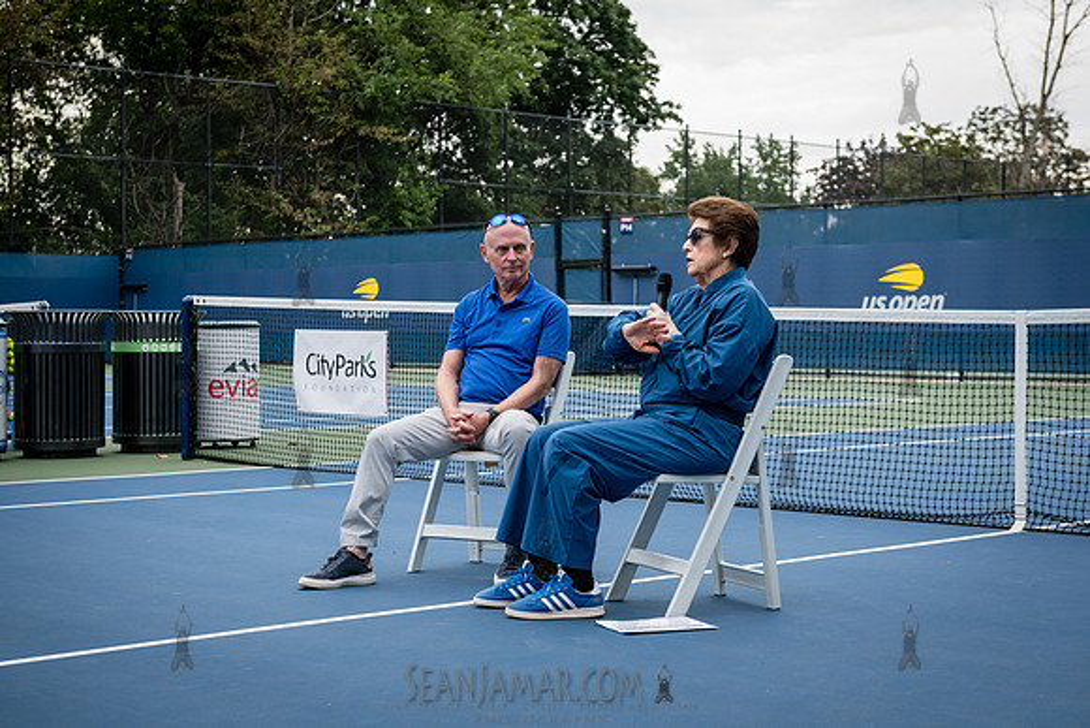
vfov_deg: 20.7
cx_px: 595
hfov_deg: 30.6
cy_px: 336
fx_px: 1989
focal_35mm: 66
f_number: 4.5
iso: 400
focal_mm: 55
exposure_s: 1/500
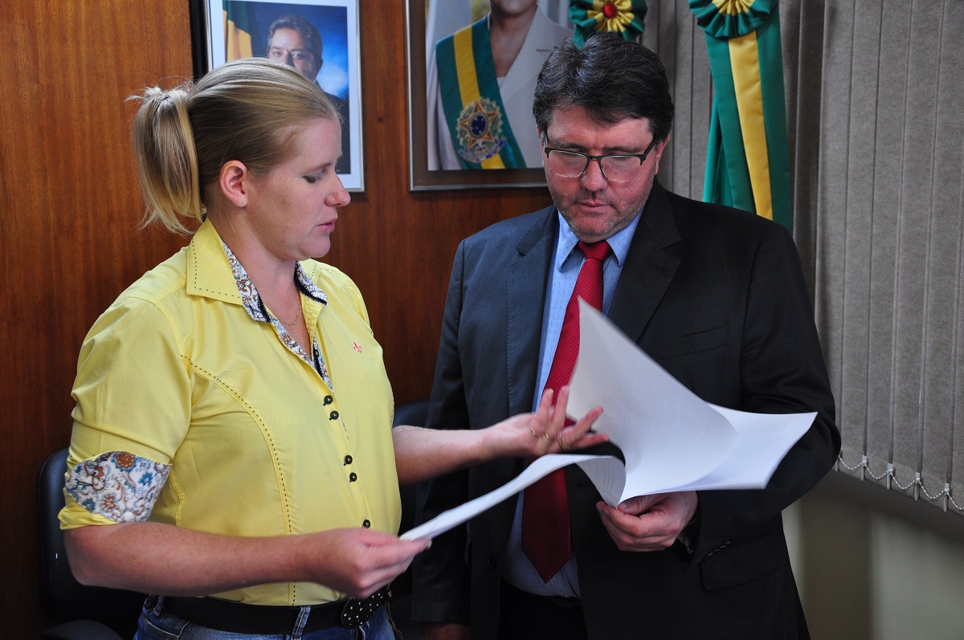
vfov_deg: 29.8
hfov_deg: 43.7
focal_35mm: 45
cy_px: 320
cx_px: 482
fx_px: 1204
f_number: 4.2
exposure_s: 1/40
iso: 400
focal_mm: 30
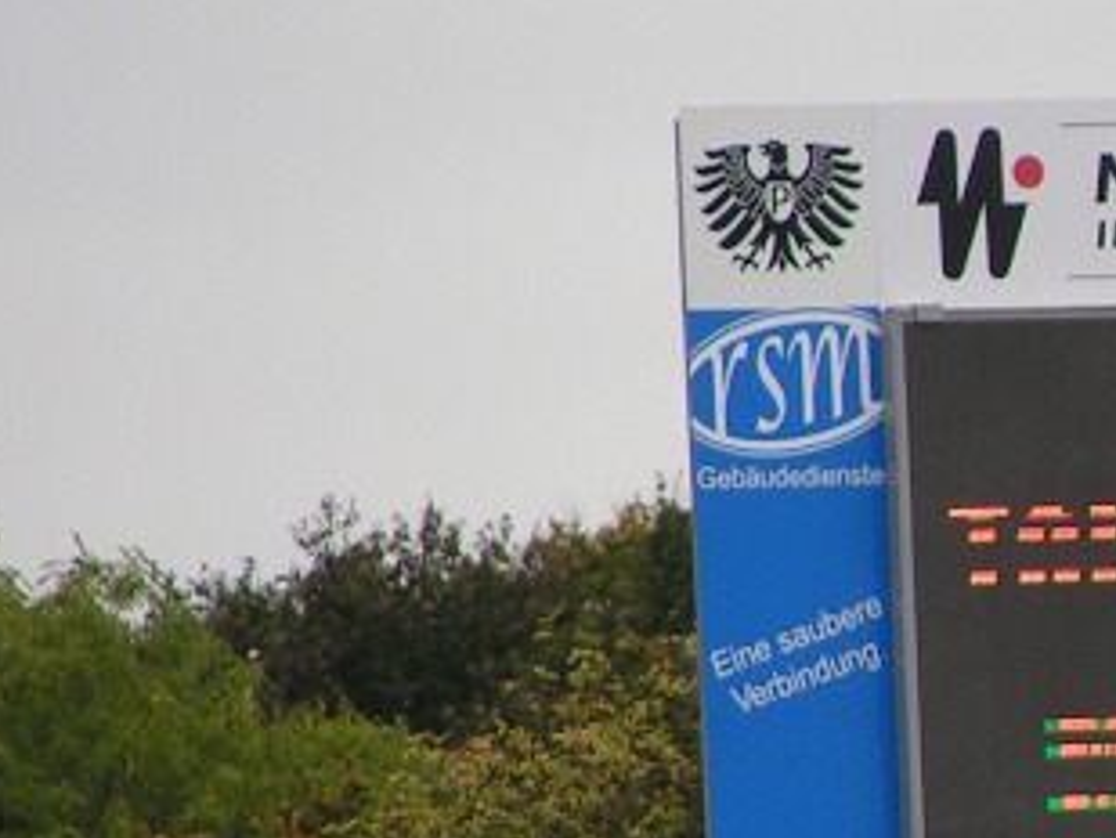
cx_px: 1419
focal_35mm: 983
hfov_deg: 2.0
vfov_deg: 1.5
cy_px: 484
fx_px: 31704
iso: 50
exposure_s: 1/400
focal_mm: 58
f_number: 3.5
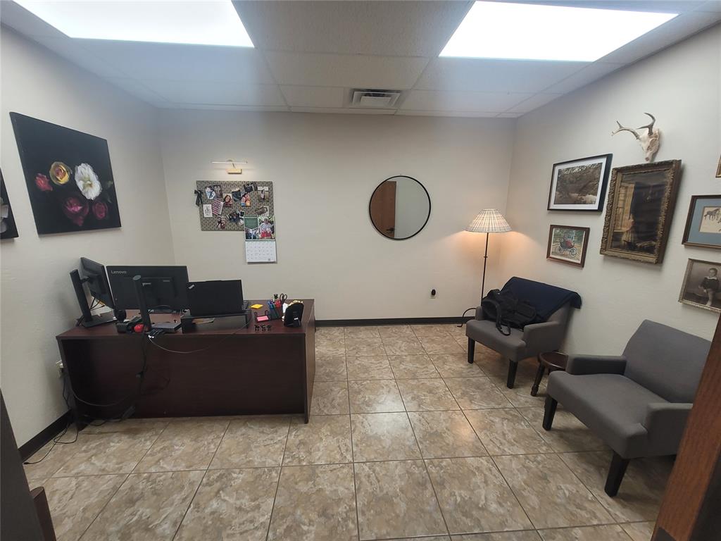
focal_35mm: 13
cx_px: 360
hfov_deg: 106.2
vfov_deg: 89.9
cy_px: 270
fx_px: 271
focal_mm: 2.2
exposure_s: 1/60
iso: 125
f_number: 2.2
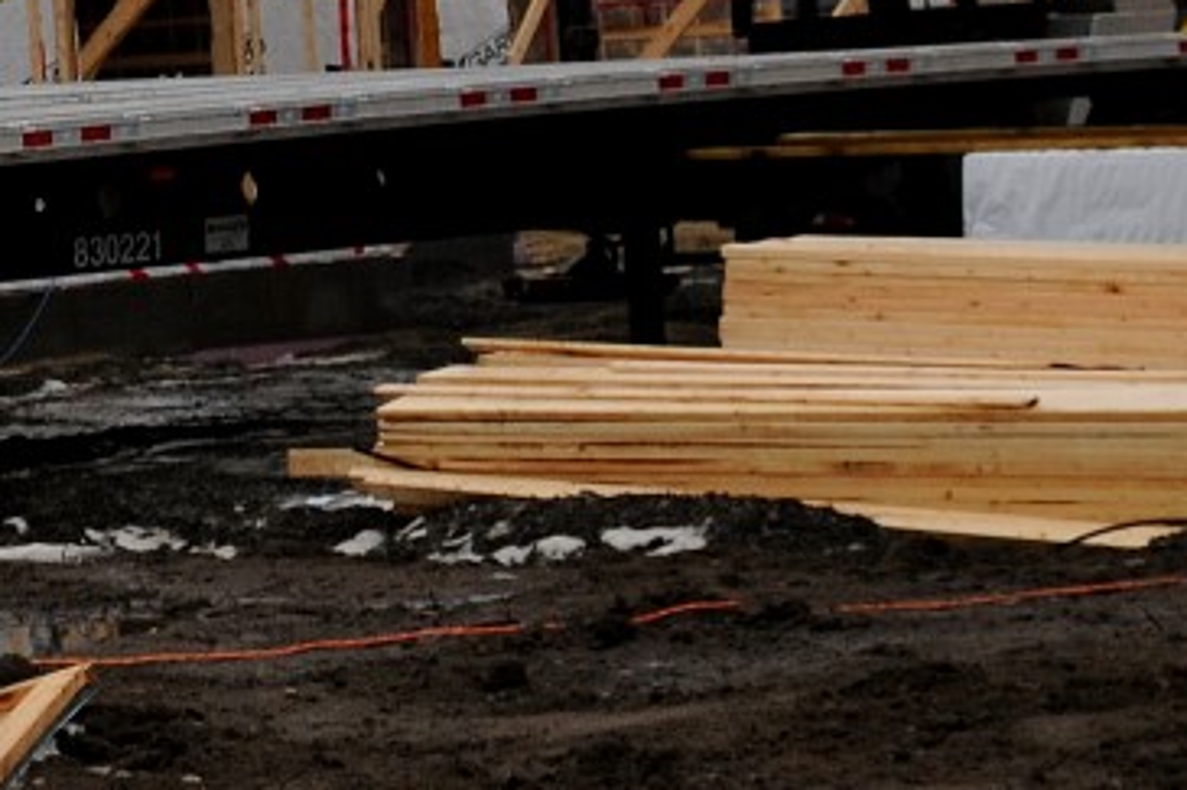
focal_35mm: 187
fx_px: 6163
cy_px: -159
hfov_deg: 10.7
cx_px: -374
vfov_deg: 7.3
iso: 200
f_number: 4.5
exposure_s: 1/80
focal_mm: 28
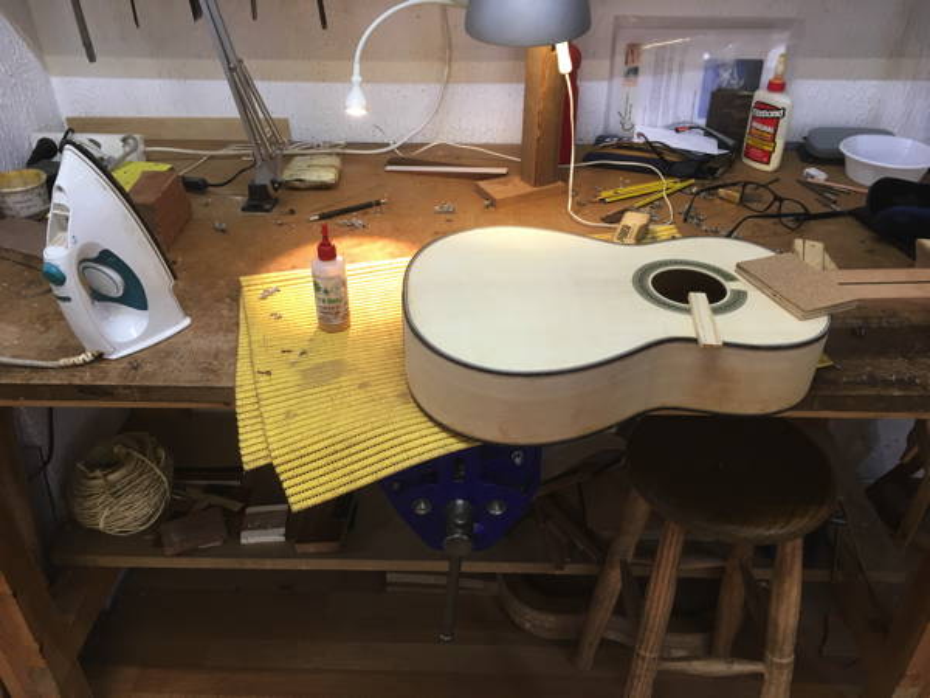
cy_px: 349
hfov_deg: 61.7
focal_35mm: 29
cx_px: 465
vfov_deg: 48.2
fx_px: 779
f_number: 2.2
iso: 50
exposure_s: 1/33
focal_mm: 4.15
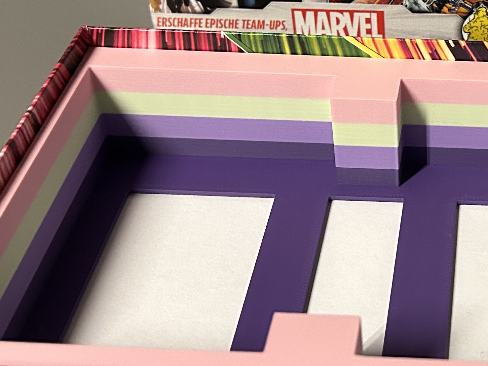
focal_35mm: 71
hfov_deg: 26.2
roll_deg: -0.5
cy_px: 106
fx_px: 1001
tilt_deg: -37.6
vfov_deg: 20.6
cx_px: 470
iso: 500
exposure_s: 1/50
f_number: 1.5
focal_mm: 5.7
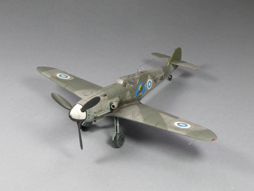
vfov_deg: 26.6
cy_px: 96
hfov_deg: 34.9
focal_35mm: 55
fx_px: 404
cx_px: 127
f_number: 3.5
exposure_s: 1/100
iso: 64
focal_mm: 9.77
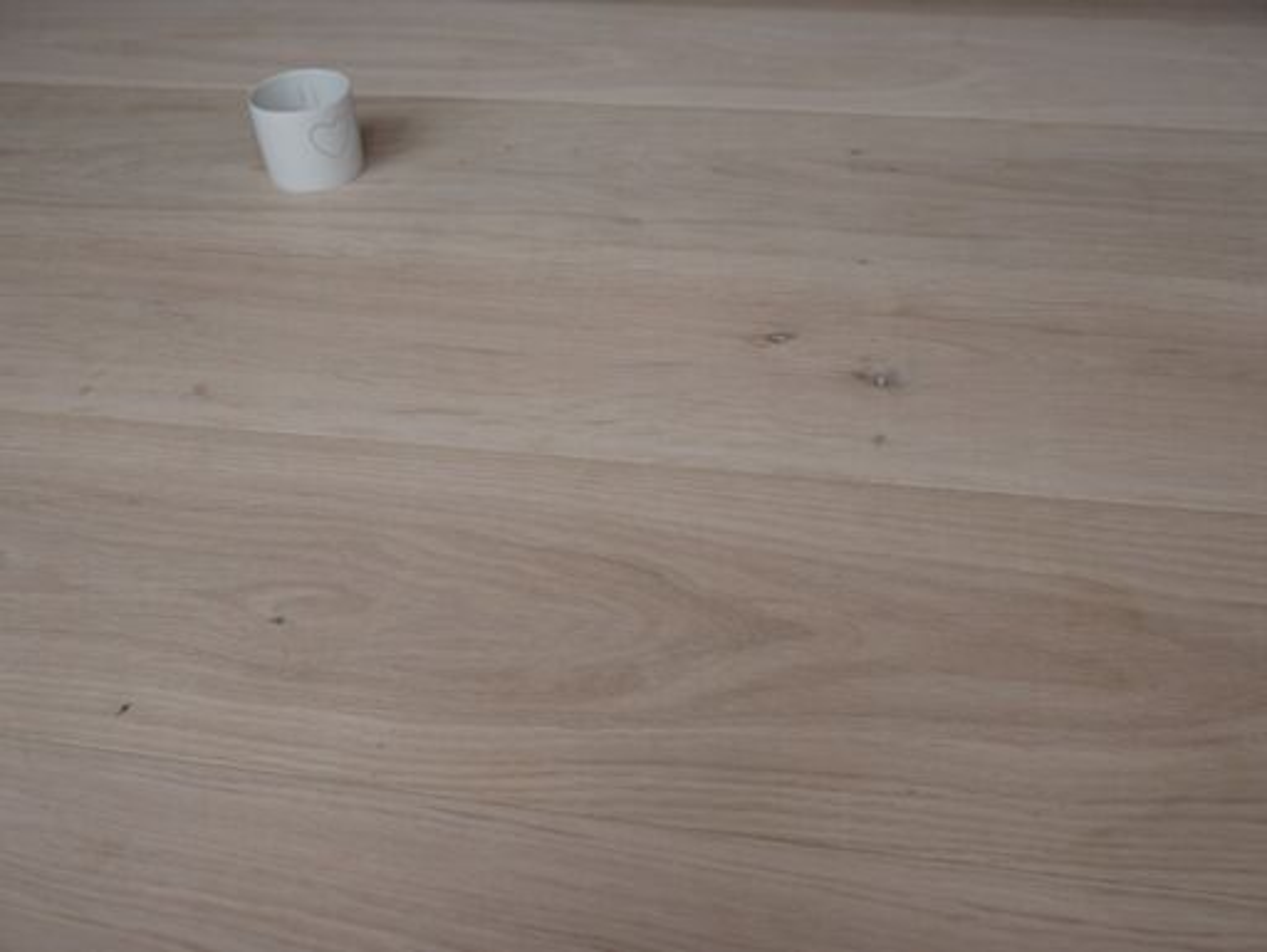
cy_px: 476
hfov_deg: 53.9
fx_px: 1246
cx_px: 634
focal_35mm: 34
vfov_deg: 41.9
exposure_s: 1/125
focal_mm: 17
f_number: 5
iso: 200
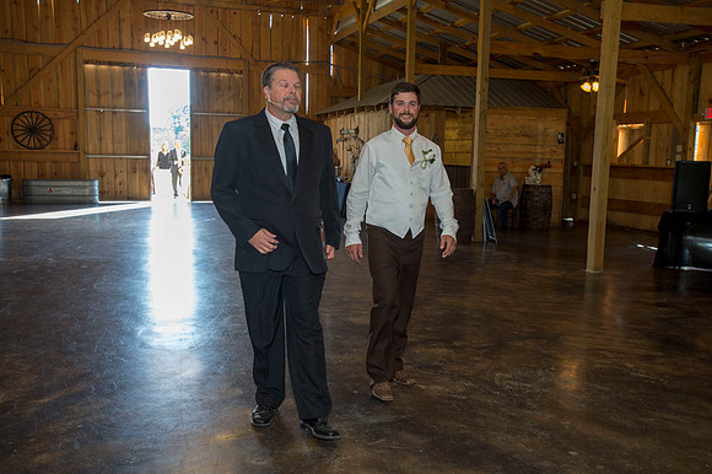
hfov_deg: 54.5
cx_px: 356
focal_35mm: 35
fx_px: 692
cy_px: 237
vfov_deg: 37.8
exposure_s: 1/125
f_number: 6.3
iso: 1600
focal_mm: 35
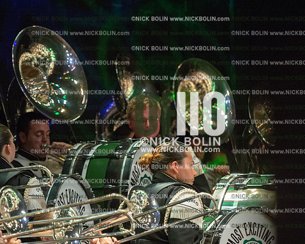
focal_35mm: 239
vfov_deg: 6.5
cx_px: 180
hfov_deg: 8.1
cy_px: 122
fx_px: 2157
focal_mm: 210
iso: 8000
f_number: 5.6
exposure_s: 1/320
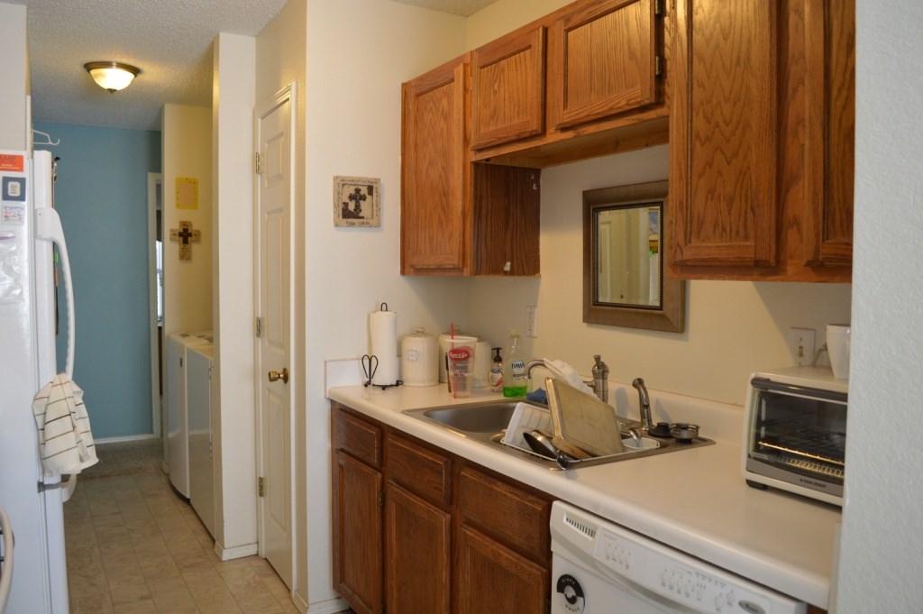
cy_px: 307
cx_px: 462
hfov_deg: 67.4
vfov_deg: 47.9
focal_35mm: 27
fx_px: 692
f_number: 3.5
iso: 400
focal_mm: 18
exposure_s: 1/50
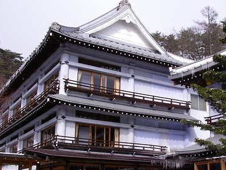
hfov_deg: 35.7
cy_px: 101
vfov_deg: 27.5
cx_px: 155
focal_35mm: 53
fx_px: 346
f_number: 6.6
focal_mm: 6.3
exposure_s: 1/200
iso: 64
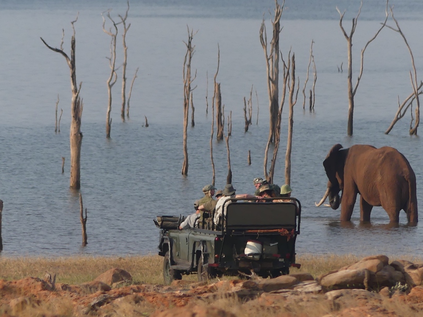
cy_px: 157
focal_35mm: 985
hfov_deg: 2.0
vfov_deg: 1.5
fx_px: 12033
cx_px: 236
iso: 100
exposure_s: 1/640
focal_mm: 108
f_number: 4
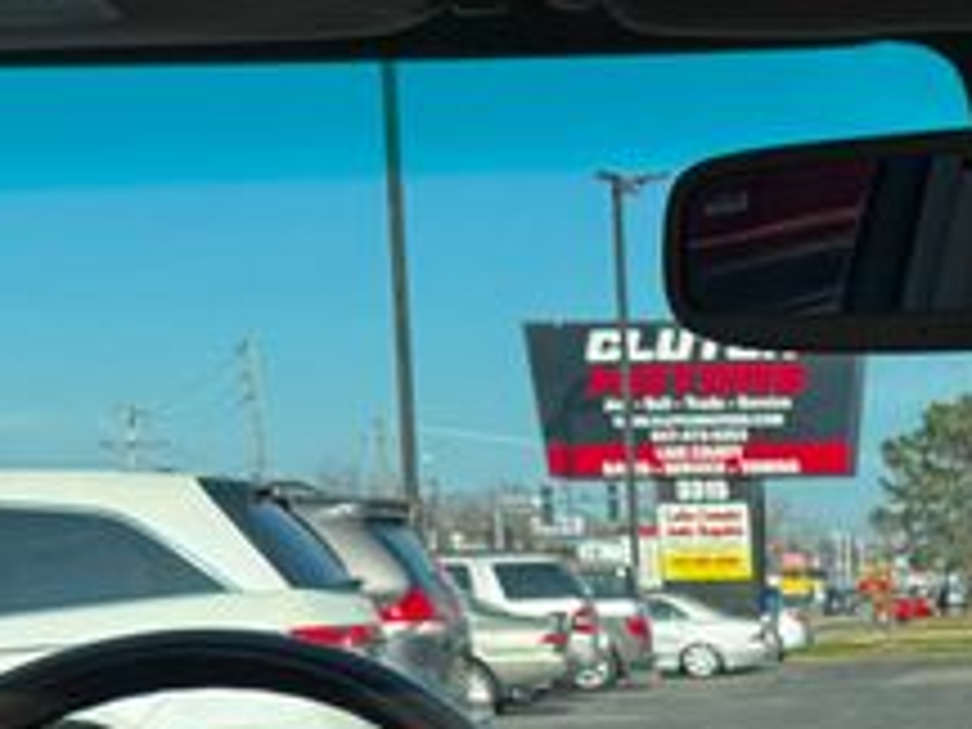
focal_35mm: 71
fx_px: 1994
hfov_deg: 25.4
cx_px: 1071
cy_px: 976
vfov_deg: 19.0
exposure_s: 1/1980
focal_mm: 6.76
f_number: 1.78
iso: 80
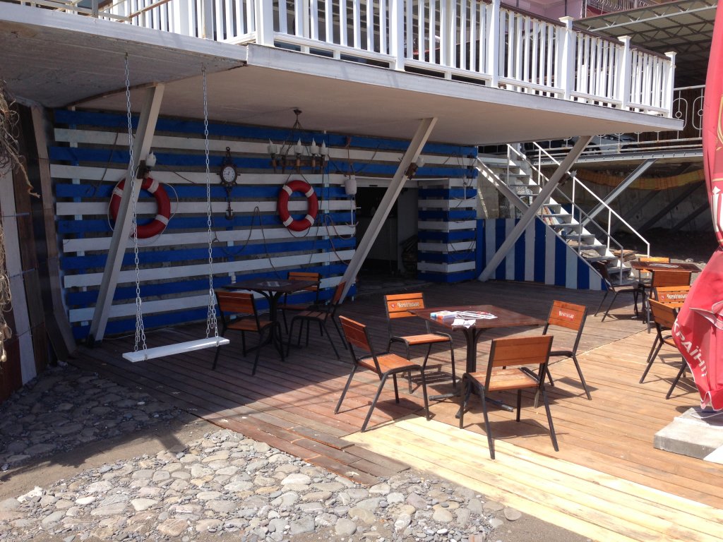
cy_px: 271
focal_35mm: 33
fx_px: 689
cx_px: 362
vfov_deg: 42.9
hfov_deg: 55.4
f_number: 2.4
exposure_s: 1/1063
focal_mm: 4.12
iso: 50
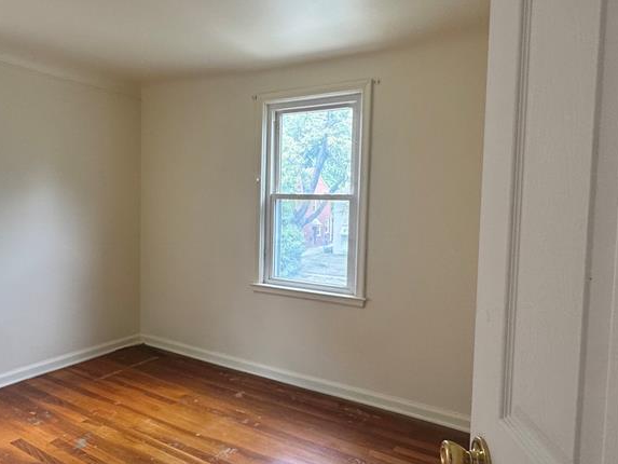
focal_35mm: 25
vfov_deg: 54.9
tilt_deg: -3.3
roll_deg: -1.0
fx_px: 446
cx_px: 271
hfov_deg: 69.1
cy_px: 223
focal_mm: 2.22
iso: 160
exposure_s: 1/99
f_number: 2.2
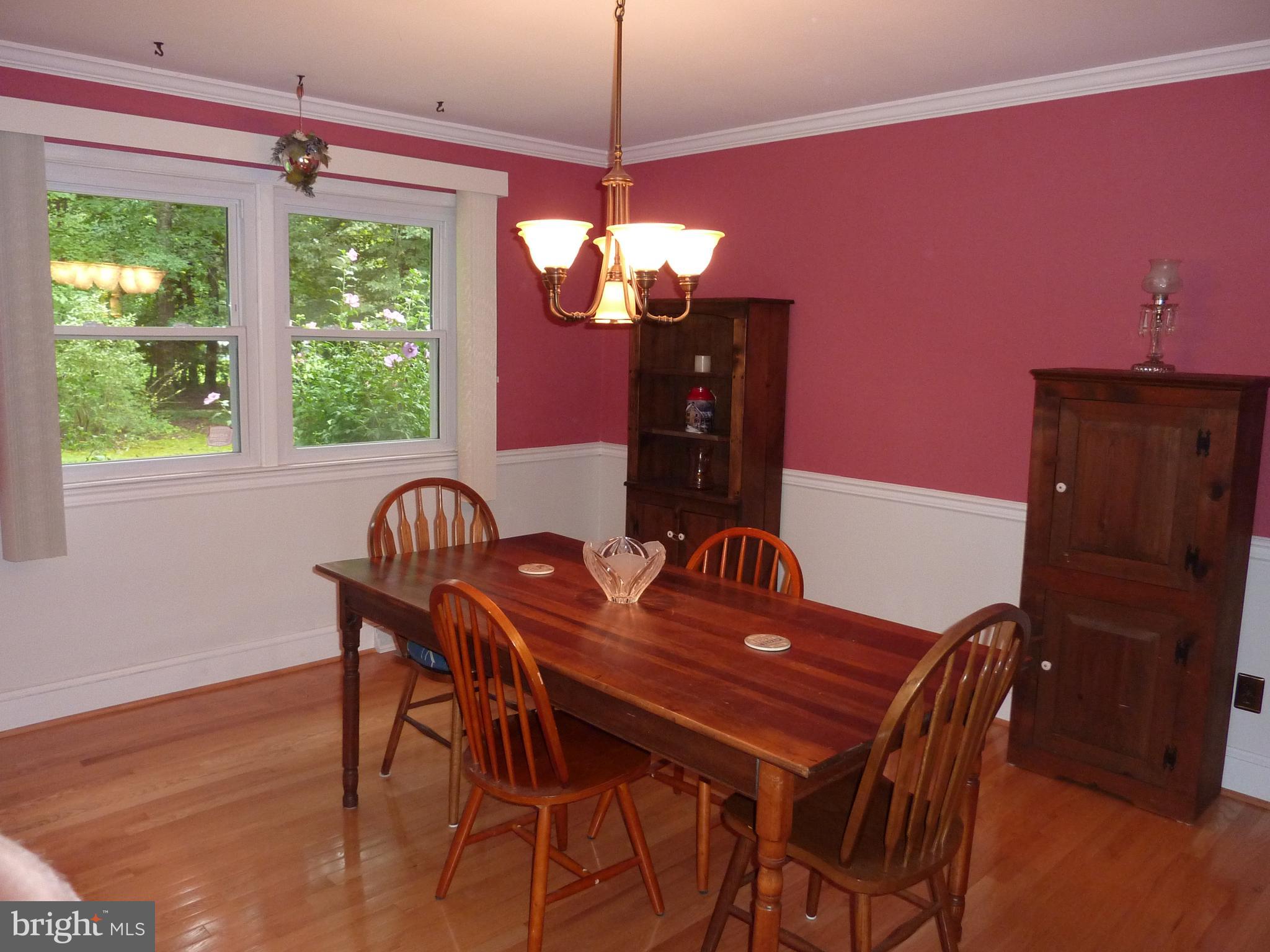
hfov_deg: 69.4
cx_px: 635
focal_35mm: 25
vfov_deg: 54.9
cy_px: 476
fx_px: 917
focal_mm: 4.1
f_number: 3.3
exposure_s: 1/30
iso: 250
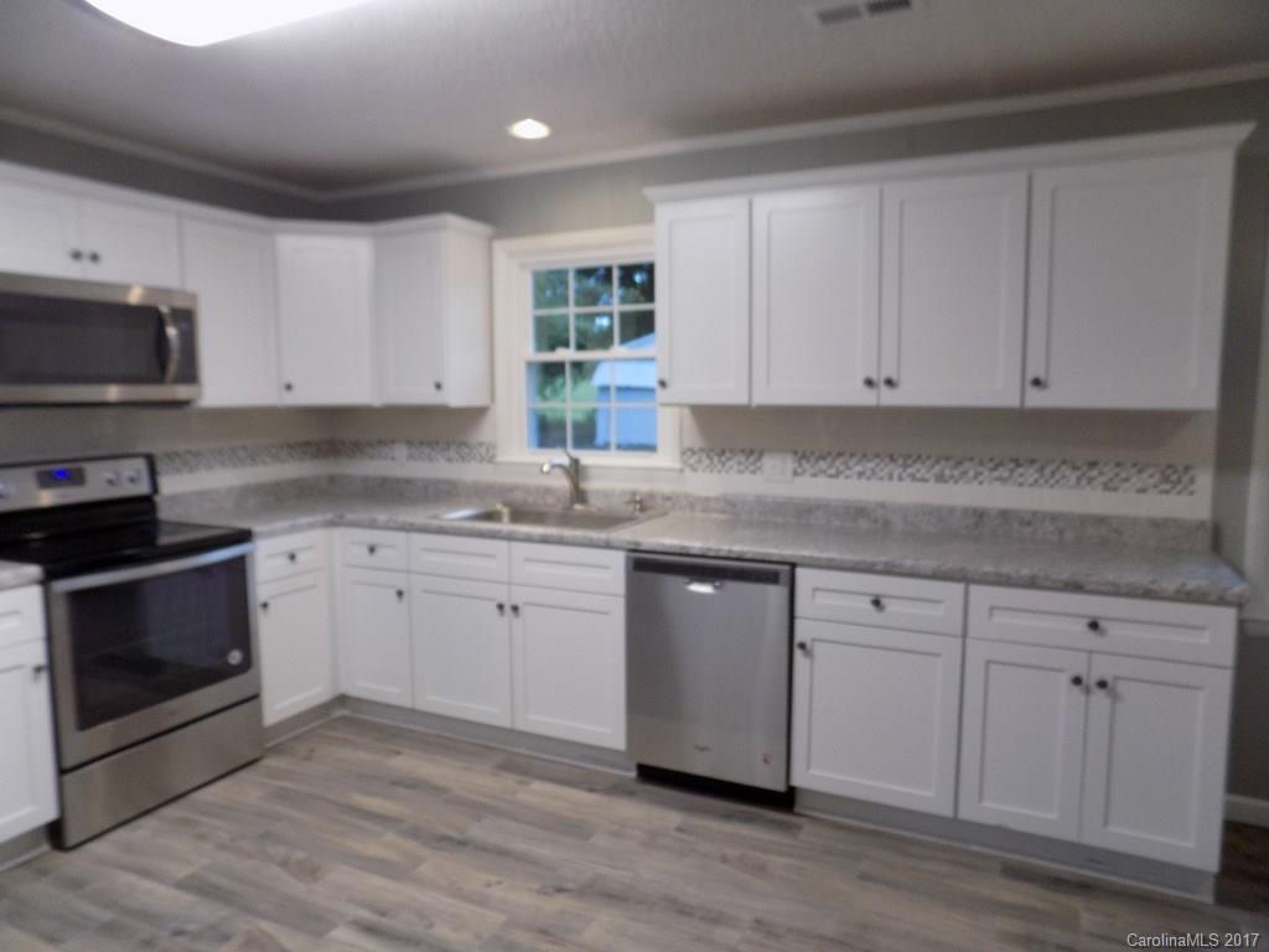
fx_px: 843
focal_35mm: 23
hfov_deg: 73.9
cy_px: 476
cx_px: 634
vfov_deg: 58.9
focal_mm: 4
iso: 140
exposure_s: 1/30
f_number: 3.1
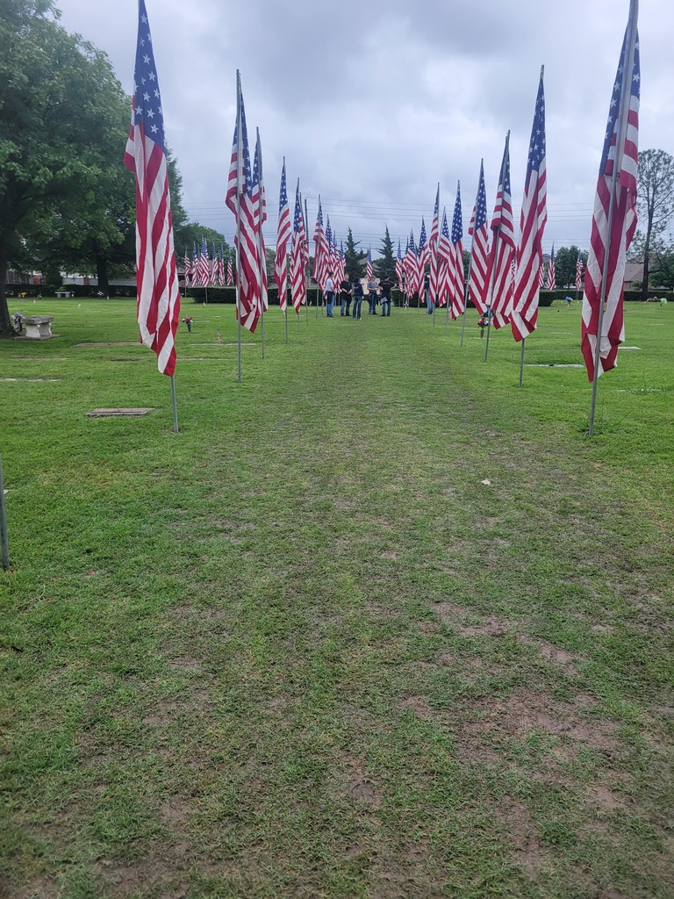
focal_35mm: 26
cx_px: 337
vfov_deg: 67.3
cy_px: 450
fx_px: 675
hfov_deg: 53.1
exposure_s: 1/1789
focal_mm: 5.4
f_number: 1.8
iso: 40
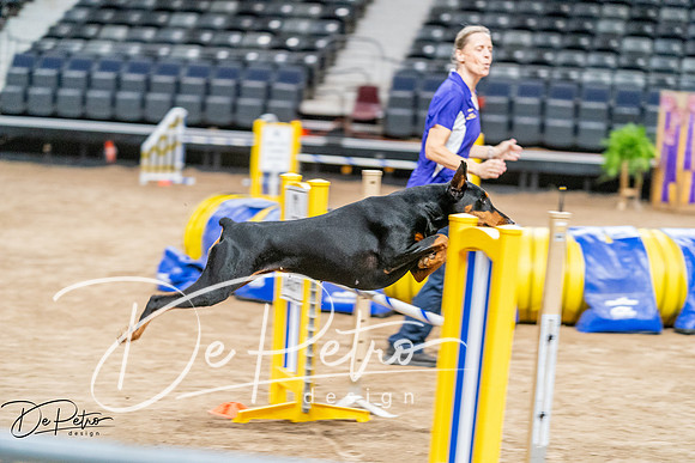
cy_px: 232
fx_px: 1970
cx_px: 348
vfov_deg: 13.4
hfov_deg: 20.0
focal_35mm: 102
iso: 8000
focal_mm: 102
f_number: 2.8
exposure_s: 1/250
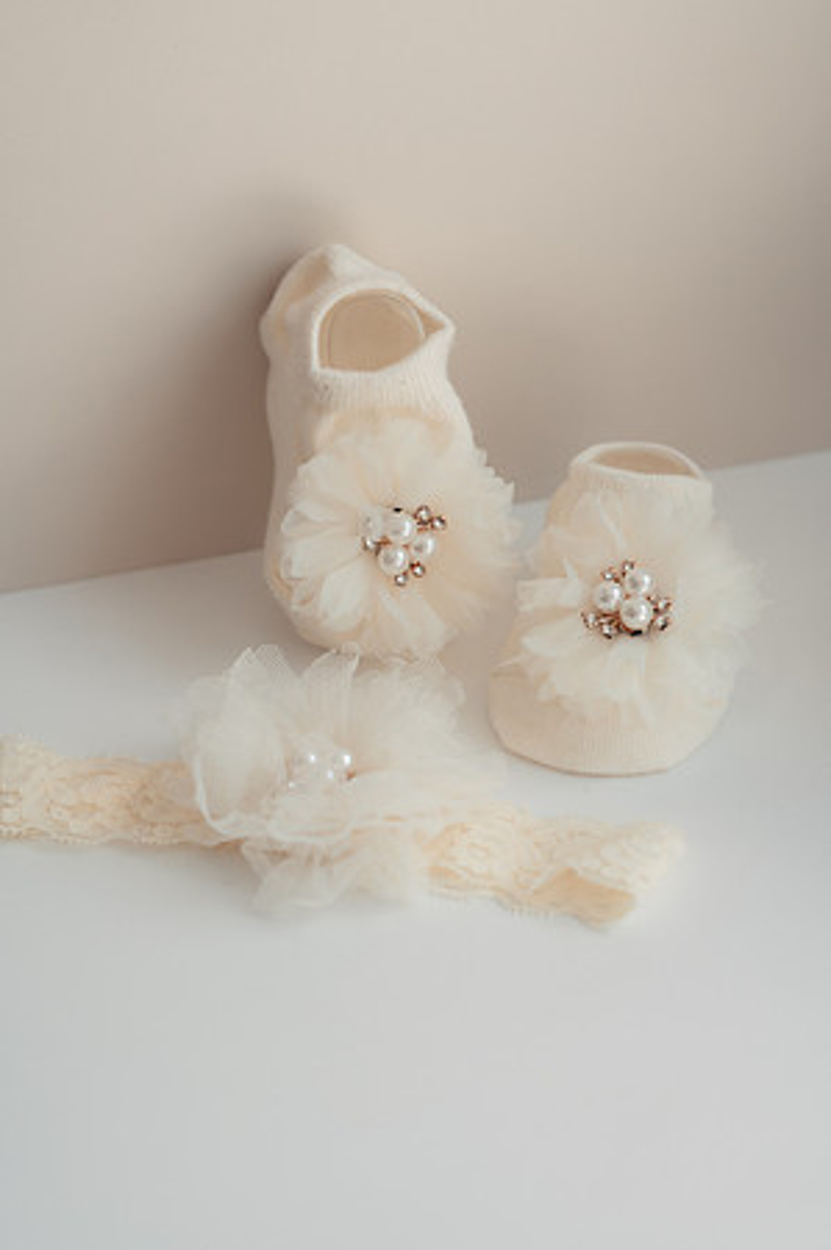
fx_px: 2950
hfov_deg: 16.0
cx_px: 416
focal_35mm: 85
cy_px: 625
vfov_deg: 23.9
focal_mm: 85
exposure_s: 1/250
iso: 200
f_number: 5
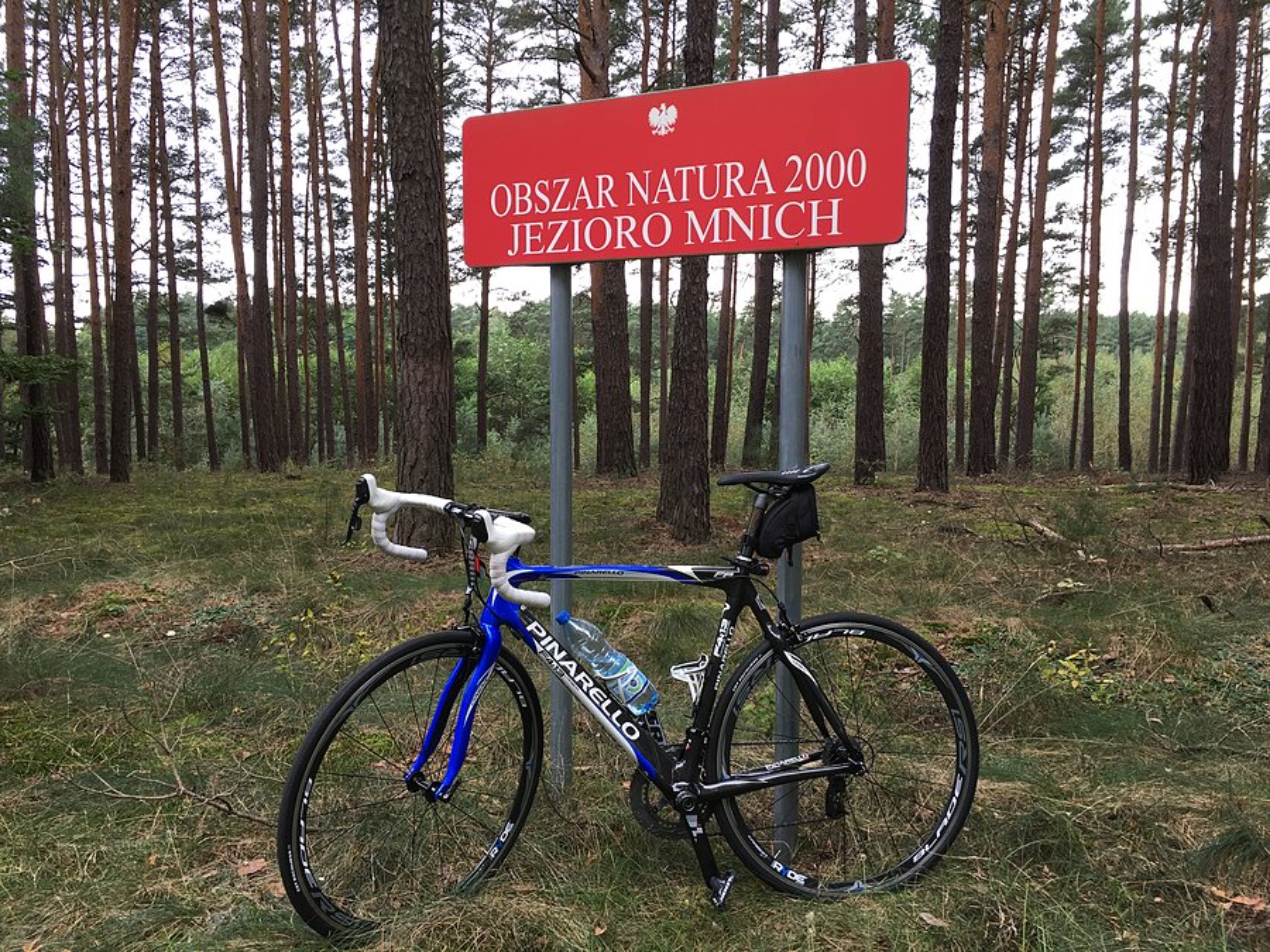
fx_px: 1064
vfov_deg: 48.2
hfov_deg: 61.7
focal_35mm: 29
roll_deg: -0.9
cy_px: 476
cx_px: 635
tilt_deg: -5.0
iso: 32
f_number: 2.2
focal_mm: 4.15
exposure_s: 1/50
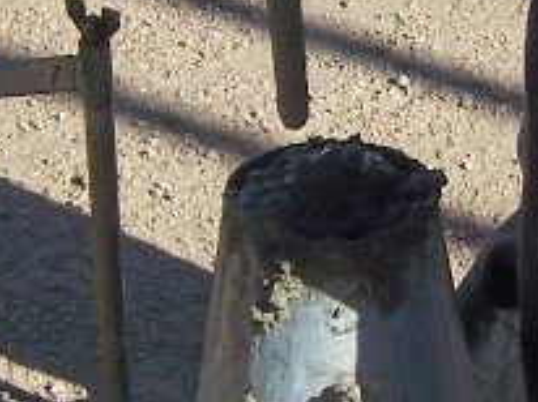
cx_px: 431
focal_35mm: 179
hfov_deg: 11.0
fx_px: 2779
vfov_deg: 8.3
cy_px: 112
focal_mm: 6.2
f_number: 4.5
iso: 80
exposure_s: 1/400
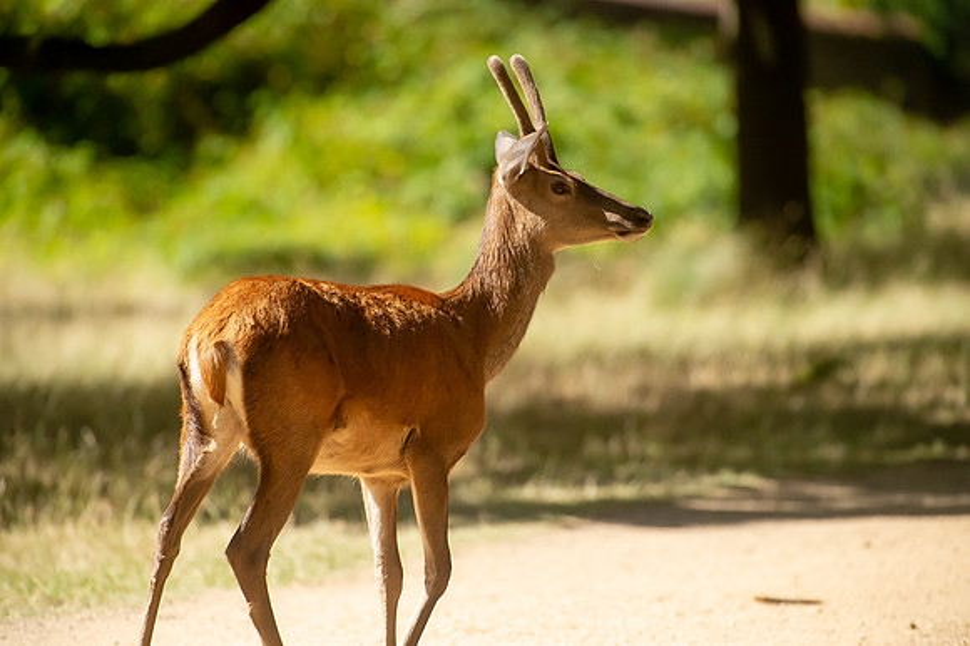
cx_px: 485
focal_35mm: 600
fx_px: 16157
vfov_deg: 2.3
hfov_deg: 3.4
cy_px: 323
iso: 1400
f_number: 5.6
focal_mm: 600
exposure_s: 1/8000
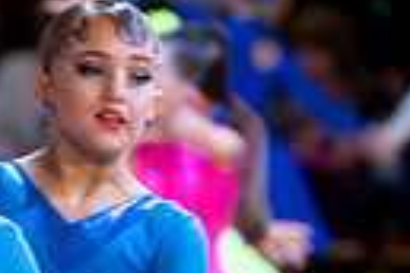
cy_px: 454
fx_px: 10272
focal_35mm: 902
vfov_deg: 1.5
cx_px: -49
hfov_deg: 2.3
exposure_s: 1/500
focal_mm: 150
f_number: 2.8
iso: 3200
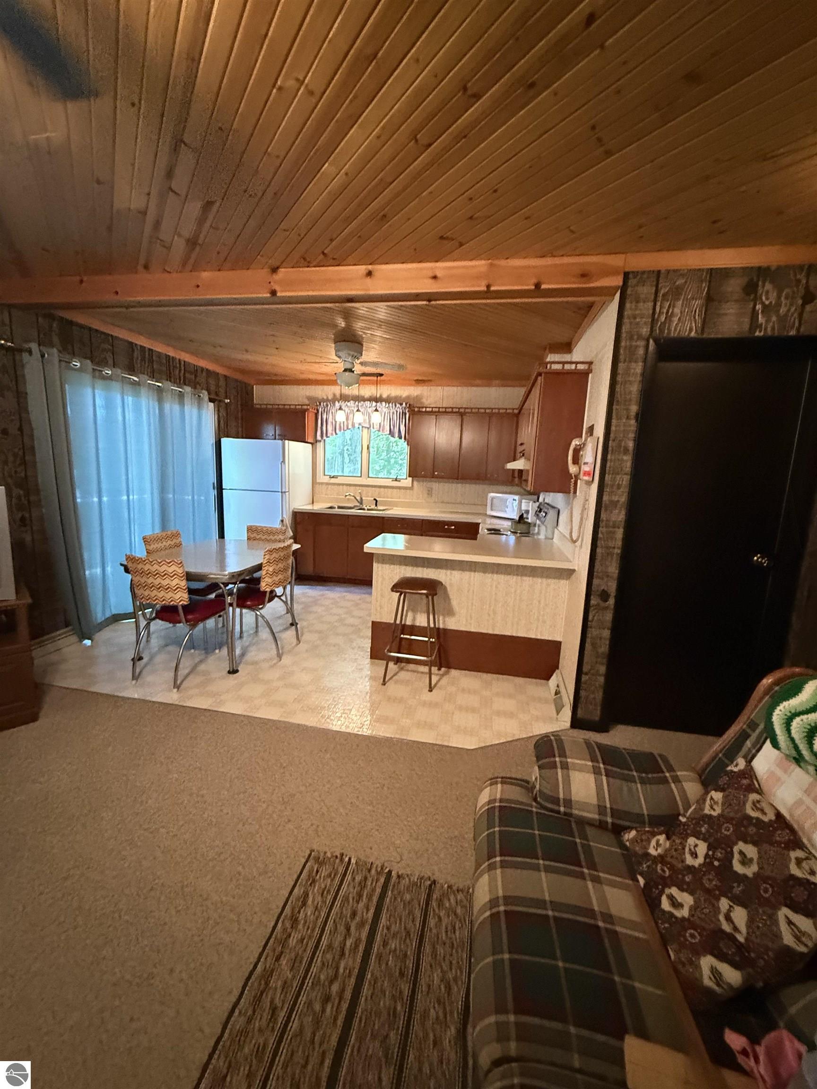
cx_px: 408
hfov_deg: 85.7
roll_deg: -3.9
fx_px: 441
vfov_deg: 102.1
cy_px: 544
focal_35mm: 14
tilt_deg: -12.2
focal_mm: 2.22
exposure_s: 1/60
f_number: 2.2
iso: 800
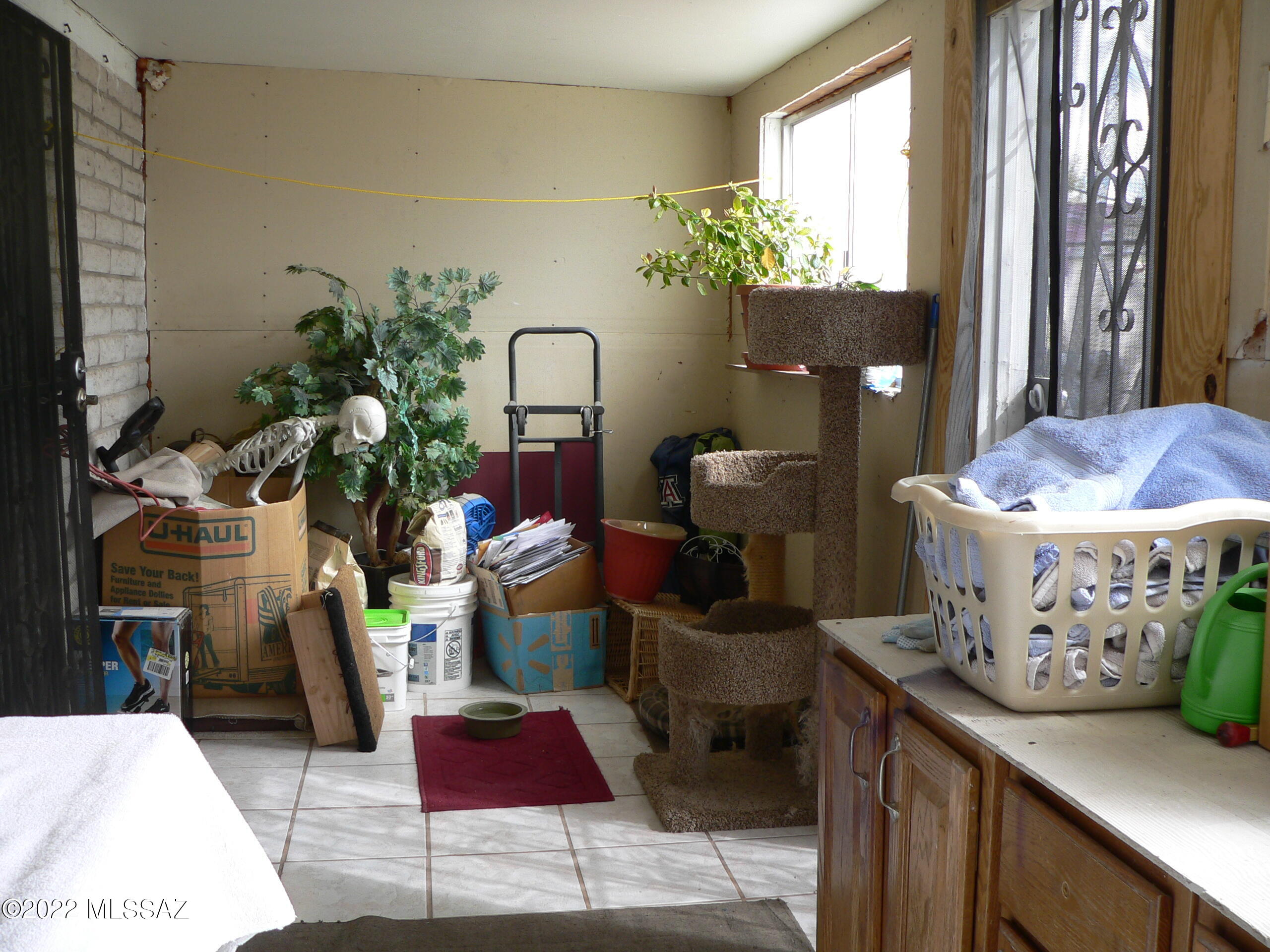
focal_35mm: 36
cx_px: 635
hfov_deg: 51.4
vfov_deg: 39.7
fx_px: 1321
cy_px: 476
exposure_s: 1/60
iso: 80
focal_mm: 6
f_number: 2.8
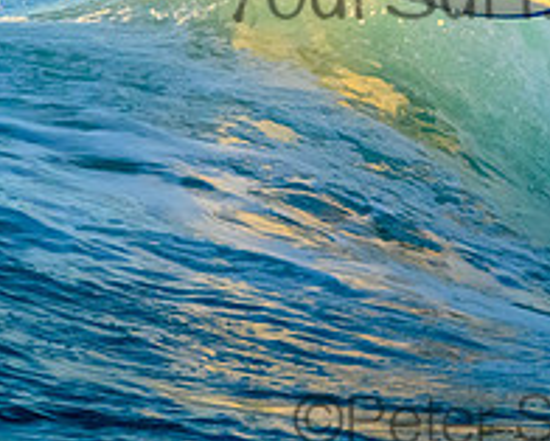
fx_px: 36122
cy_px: -46
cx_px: 511
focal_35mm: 2218
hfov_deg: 0.9
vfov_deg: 0.7
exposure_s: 1/2000
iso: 5600
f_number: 11
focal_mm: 800
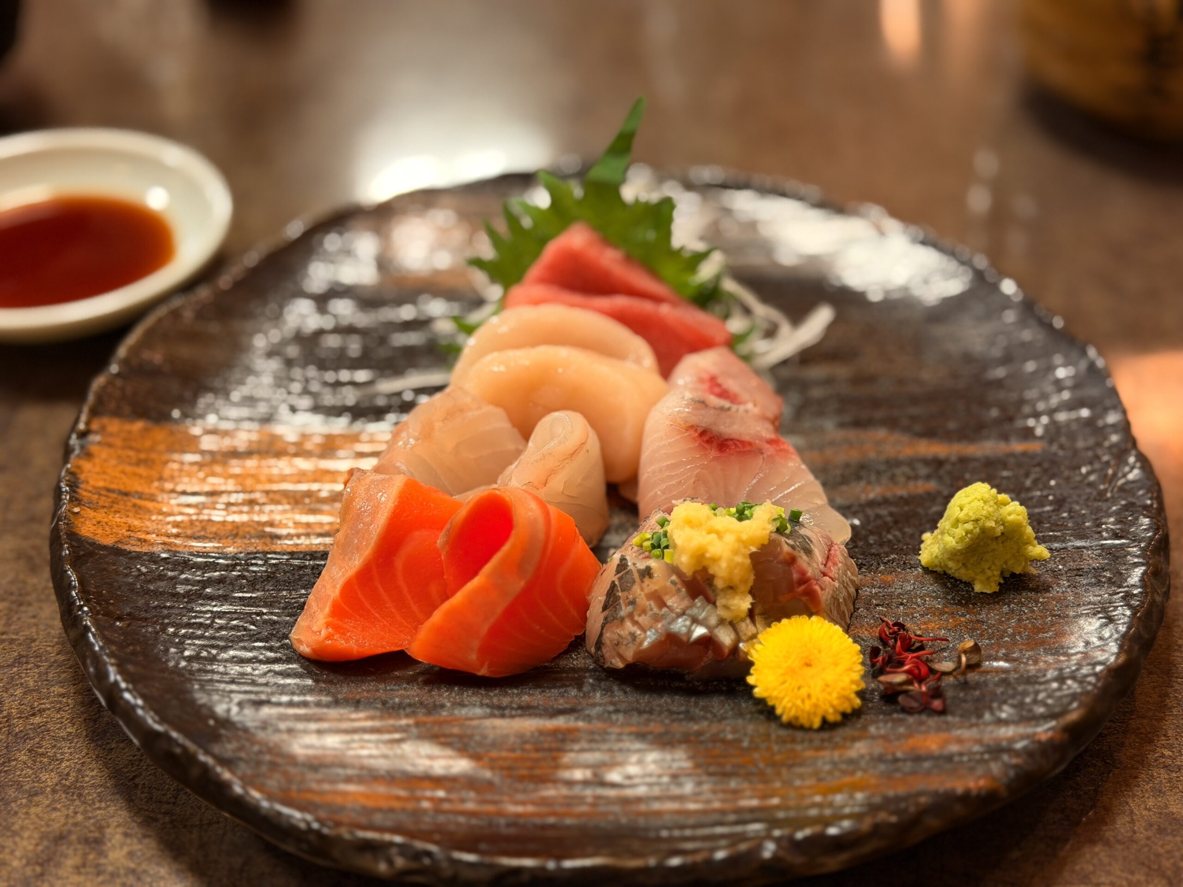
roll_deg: -0.4
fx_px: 1640
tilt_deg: -39.7
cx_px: 592
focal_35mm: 48
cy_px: 444
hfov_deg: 39.7
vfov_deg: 30.3
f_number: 1.78
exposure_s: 1/50
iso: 200
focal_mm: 6.76
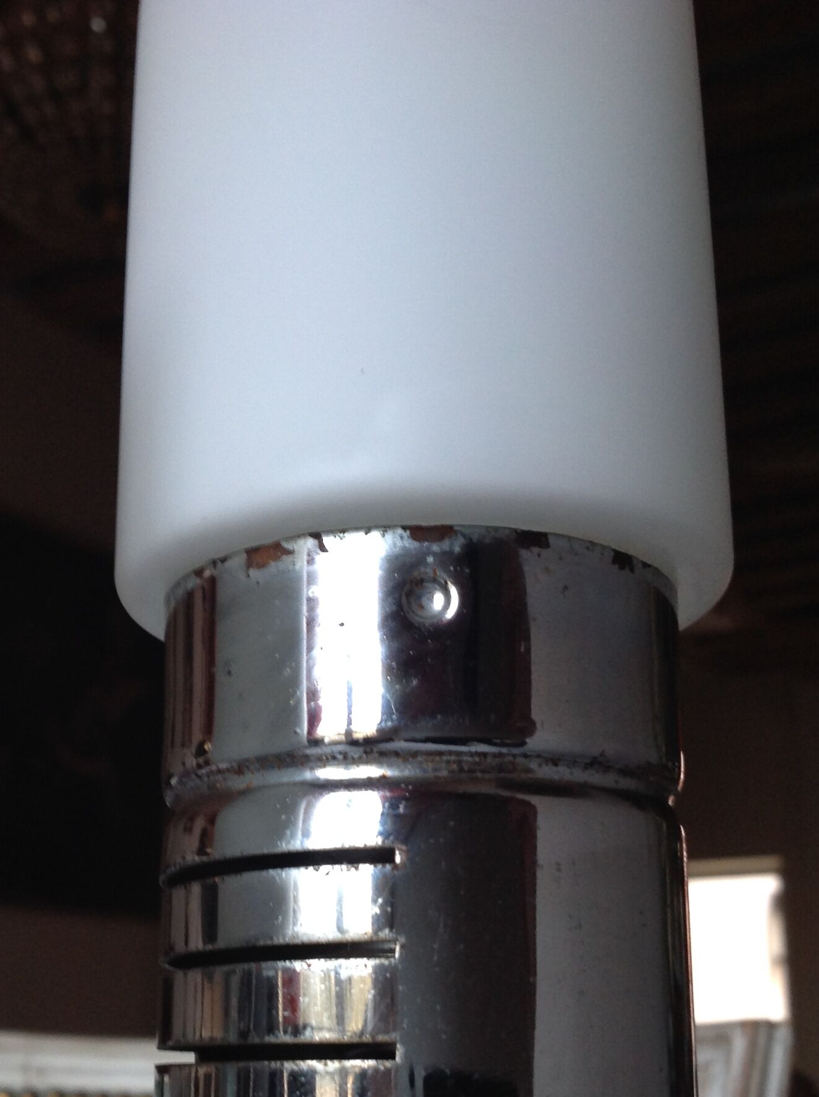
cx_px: 312
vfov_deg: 36.9
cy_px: 774
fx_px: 1613
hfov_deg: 28.4
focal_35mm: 51
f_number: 2.4
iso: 80
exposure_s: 1/15
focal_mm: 4.28
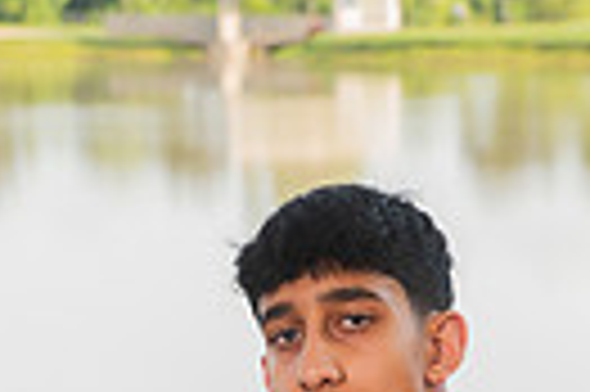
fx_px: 2930
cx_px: 378
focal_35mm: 179
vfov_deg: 7.2
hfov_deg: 11.5
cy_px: 897
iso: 250
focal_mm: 52
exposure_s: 1/400
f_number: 4.5
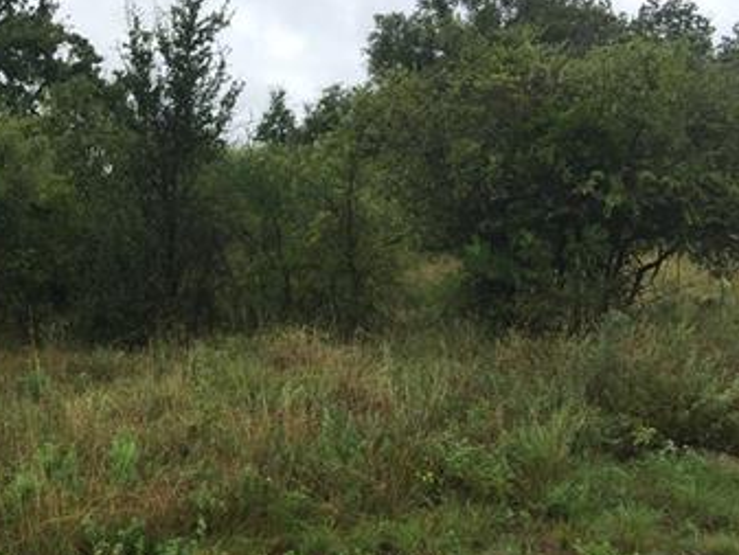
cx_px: 110
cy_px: 305
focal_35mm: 55
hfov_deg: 33.5
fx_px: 1175
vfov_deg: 26.6
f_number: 2.2
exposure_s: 1/920
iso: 32
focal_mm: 4.15
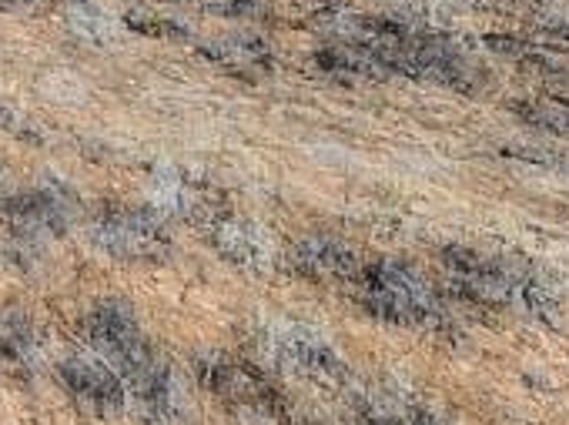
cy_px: -264
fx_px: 804
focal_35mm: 49
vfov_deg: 22.4
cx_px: -351
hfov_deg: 25.2
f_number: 2.2
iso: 50
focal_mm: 2.2
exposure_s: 1/1834
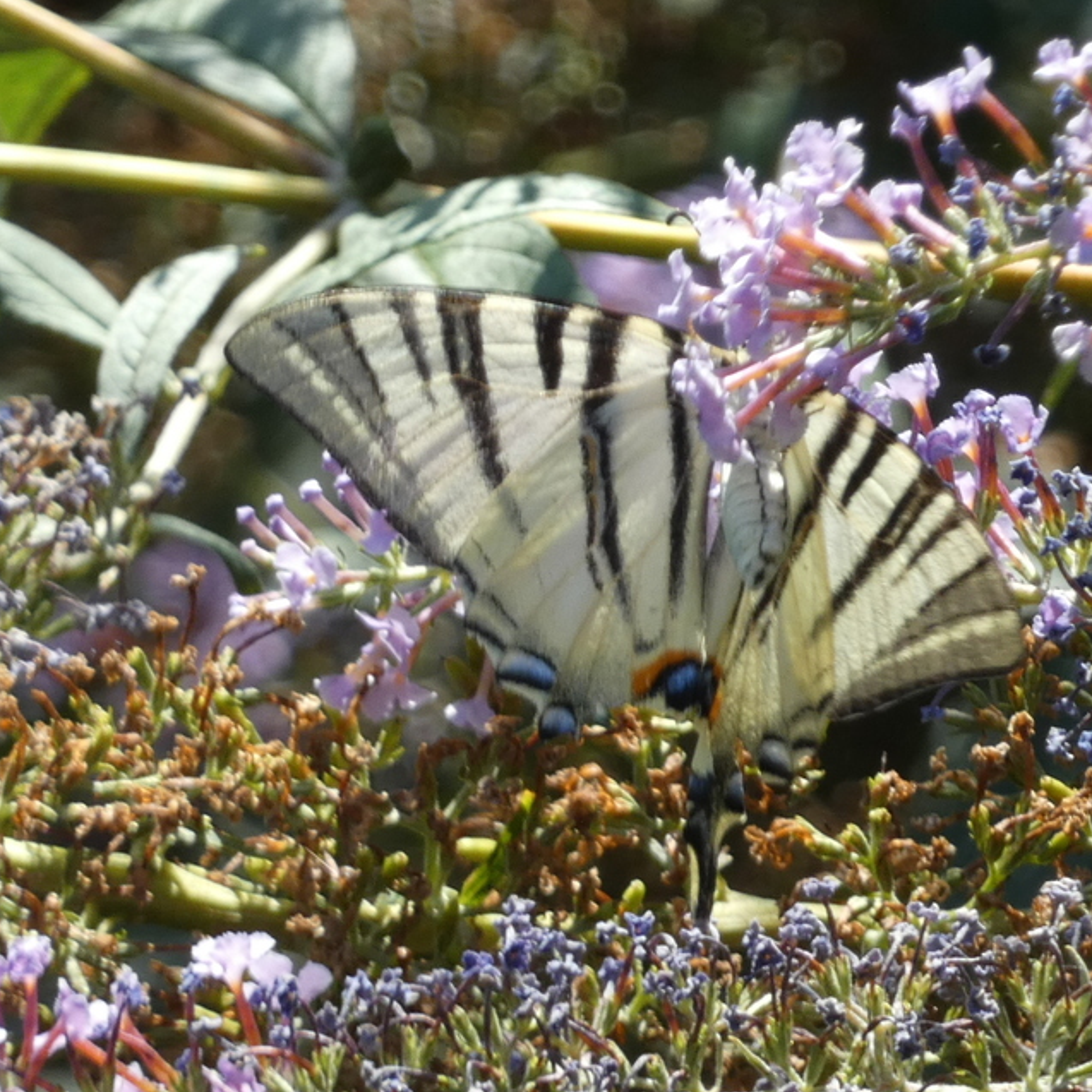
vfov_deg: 2.5
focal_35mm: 691
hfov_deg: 2.5
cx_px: 663
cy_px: 545
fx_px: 24662
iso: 125
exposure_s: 1/100
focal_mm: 104.7
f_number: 5.6
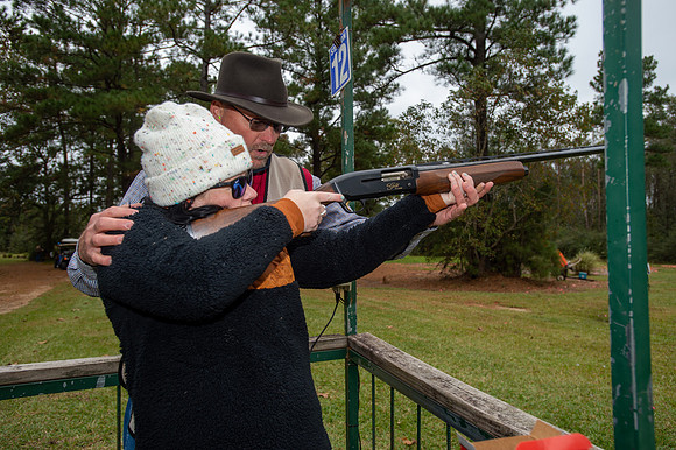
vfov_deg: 51.2
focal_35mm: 25
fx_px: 469
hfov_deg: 71.5
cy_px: 225
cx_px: 338
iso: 320
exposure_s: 1/250
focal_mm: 25
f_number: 5
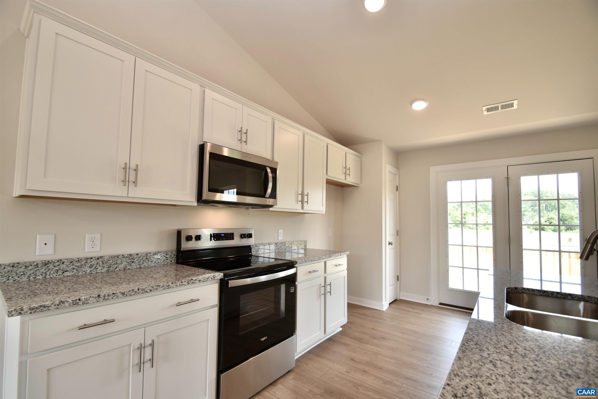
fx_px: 249
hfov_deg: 100.4
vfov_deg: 77.3
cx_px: 299
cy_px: 200
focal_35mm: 15
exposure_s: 1/100
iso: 200
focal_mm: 10
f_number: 5
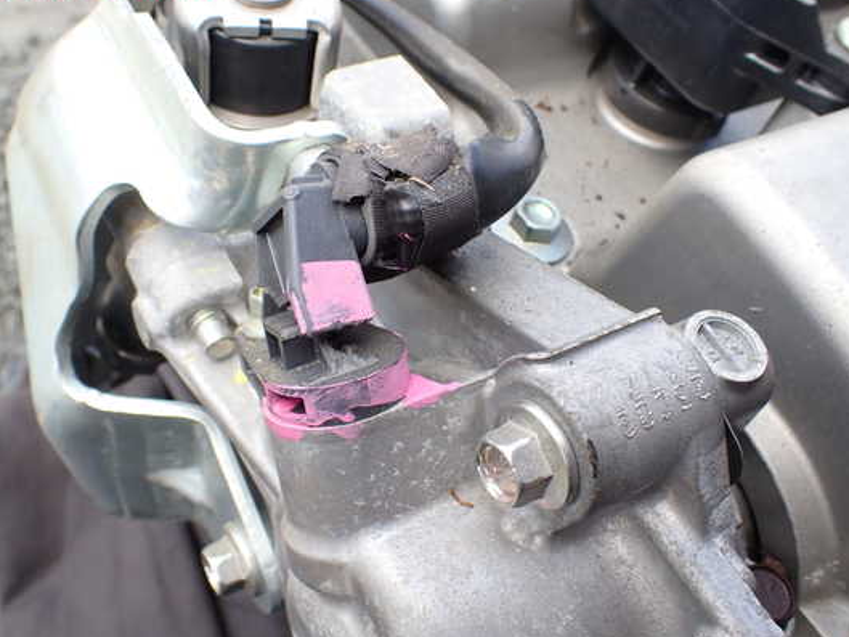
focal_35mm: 34
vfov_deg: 41.8
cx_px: 390
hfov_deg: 53.9
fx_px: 834
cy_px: 324
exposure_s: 1/160
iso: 100
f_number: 3.2
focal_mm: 5.4
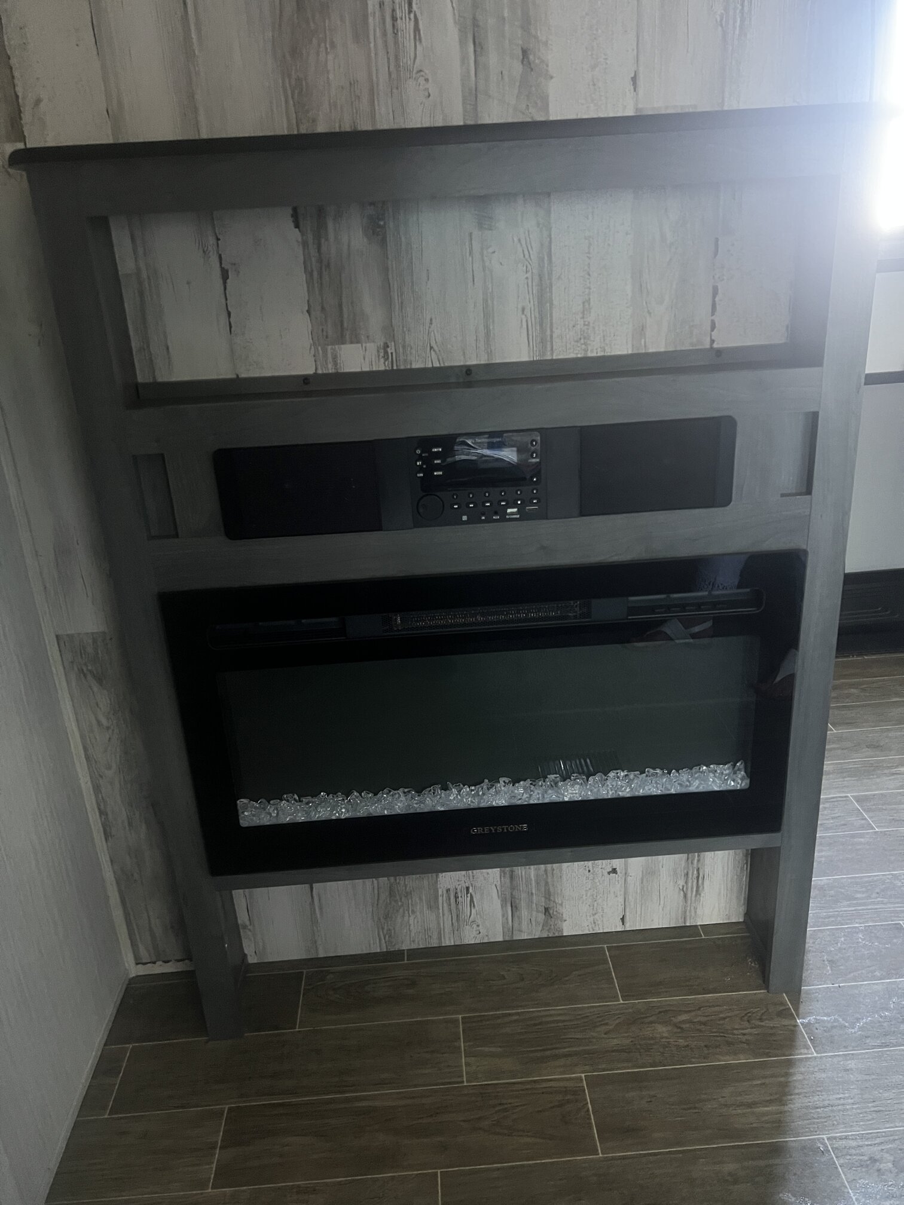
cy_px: 602
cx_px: 452
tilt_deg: -22.3
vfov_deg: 67.3
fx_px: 905
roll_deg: +5.2
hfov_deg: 53.1
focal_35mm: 26
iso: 640
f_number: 1.5
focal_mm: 5.7
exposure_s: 1/30
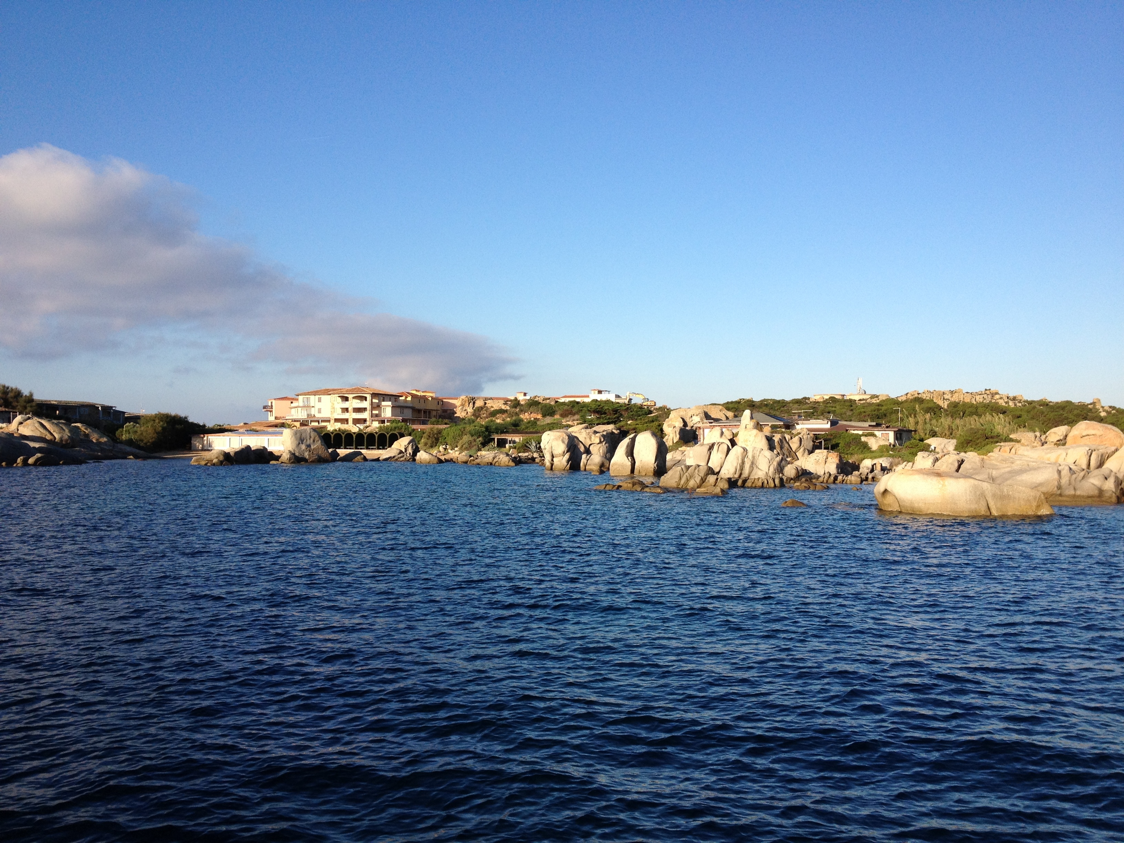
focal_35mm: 35
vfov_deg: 40.7
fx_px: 1136
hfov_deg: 52.6
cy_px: 422
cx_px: 562
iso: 64
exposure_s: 1/1416
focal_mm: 4.28
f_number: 2.4
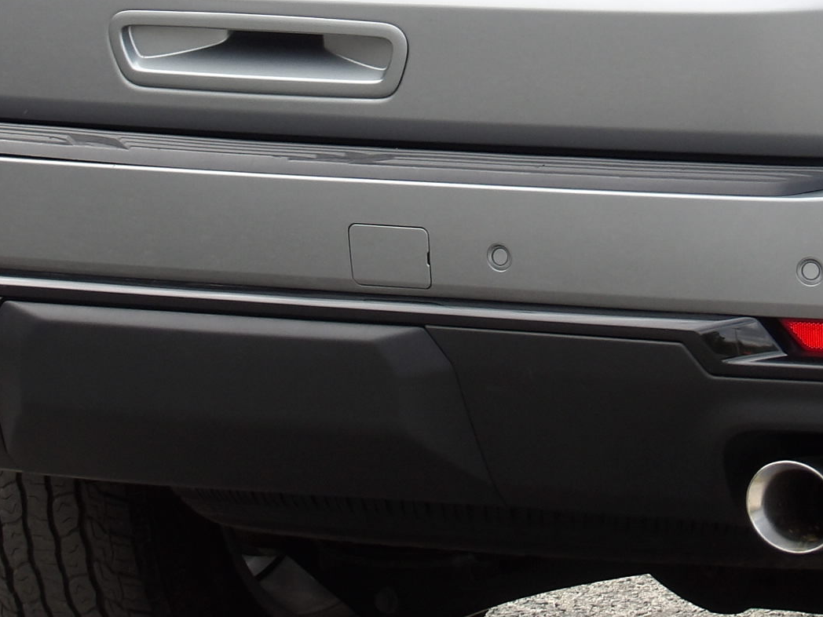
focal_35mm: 418
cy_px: -2
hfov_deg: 4.7
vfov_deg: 3.6
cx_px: 487
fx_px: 9938
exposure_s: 1/154
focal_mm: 30.2
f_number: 4.4
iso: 100
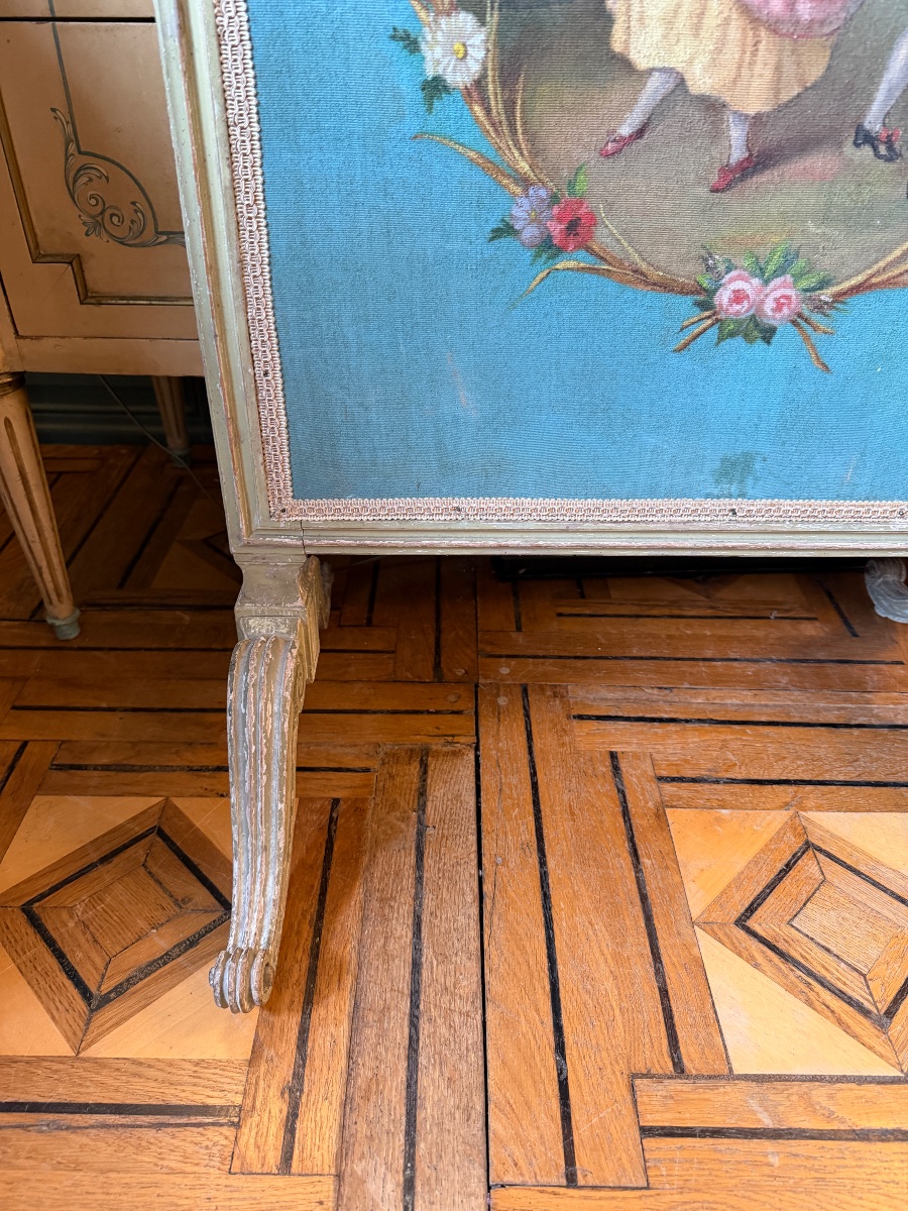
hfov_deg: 56.8
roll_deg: -1.3
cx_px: 454
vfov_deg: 71.6
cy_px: 606
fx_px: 839
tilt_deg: -33.9
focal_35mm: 24
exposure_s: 1/60
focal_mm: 6.76
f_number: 1.78
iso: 400
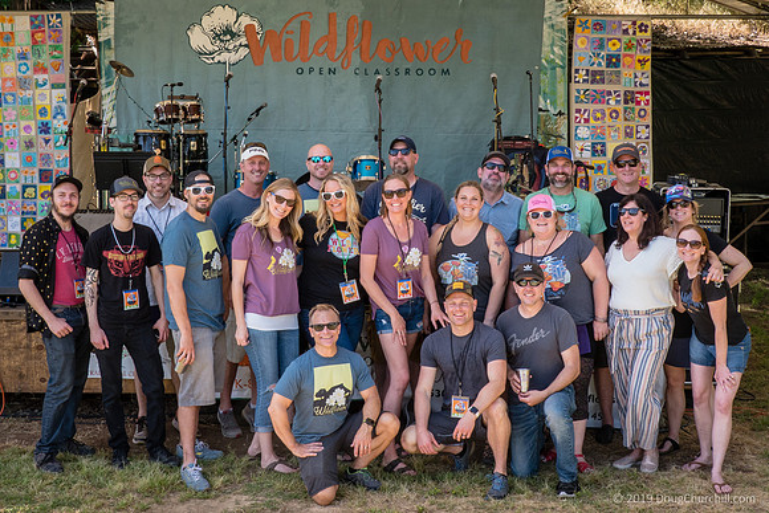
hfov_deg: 35.1
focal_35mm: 57
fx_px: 1215
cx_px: 377
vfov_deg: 23.8
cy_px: 182
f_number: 9
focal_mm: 15.28
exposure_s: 1/50
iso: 200
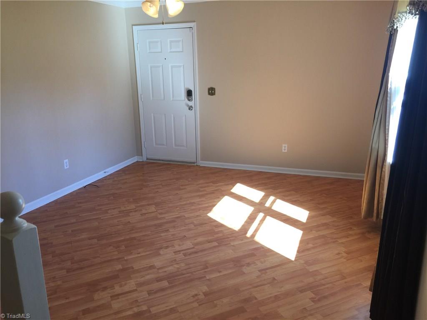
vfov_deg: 48.2
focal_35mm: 29
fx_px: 358
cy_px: 160
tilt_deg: -14.4
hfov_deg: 61.7
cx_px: 214
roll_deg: +1.0
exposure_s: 1/30
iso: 32
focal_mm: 4.15
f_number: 2.2
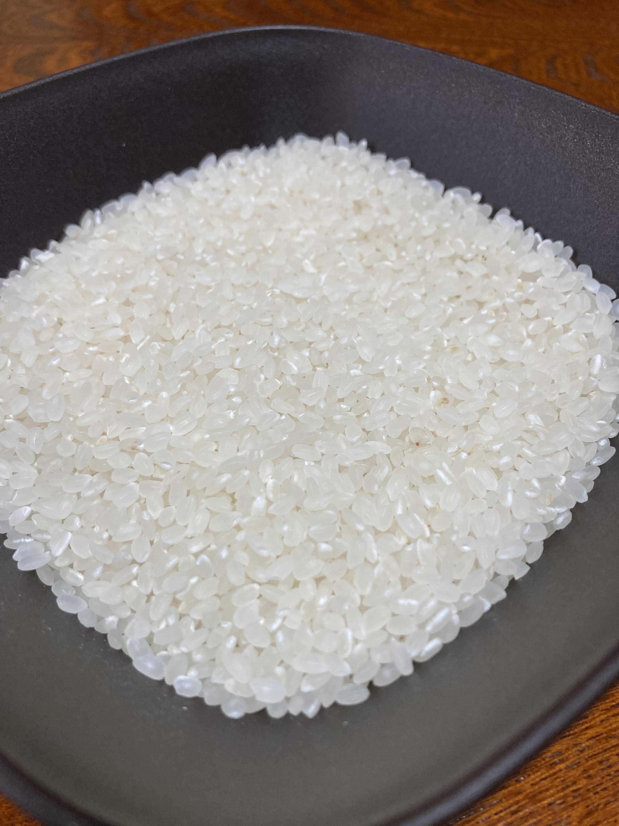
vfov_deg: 63.4
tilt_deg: -46.9
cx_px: 310
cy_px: 413
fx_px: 668
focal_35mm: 28
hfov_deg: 49.7
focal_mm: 3.99
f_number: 1.8
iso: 100
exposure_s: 1/50
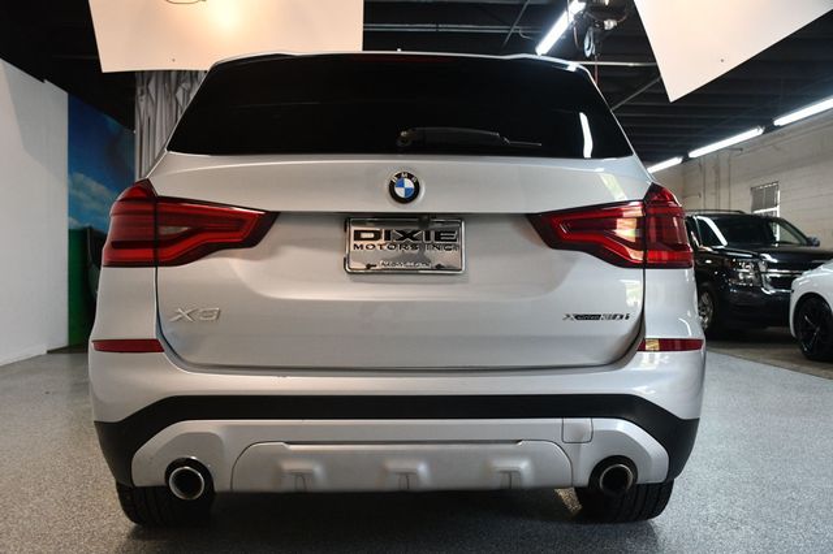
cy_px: 277
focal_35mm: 34
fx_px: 786
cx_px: 416
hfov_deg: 55.8
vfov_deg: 38.8
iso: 1100
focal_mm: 23
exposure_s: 1/125
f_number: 3.8
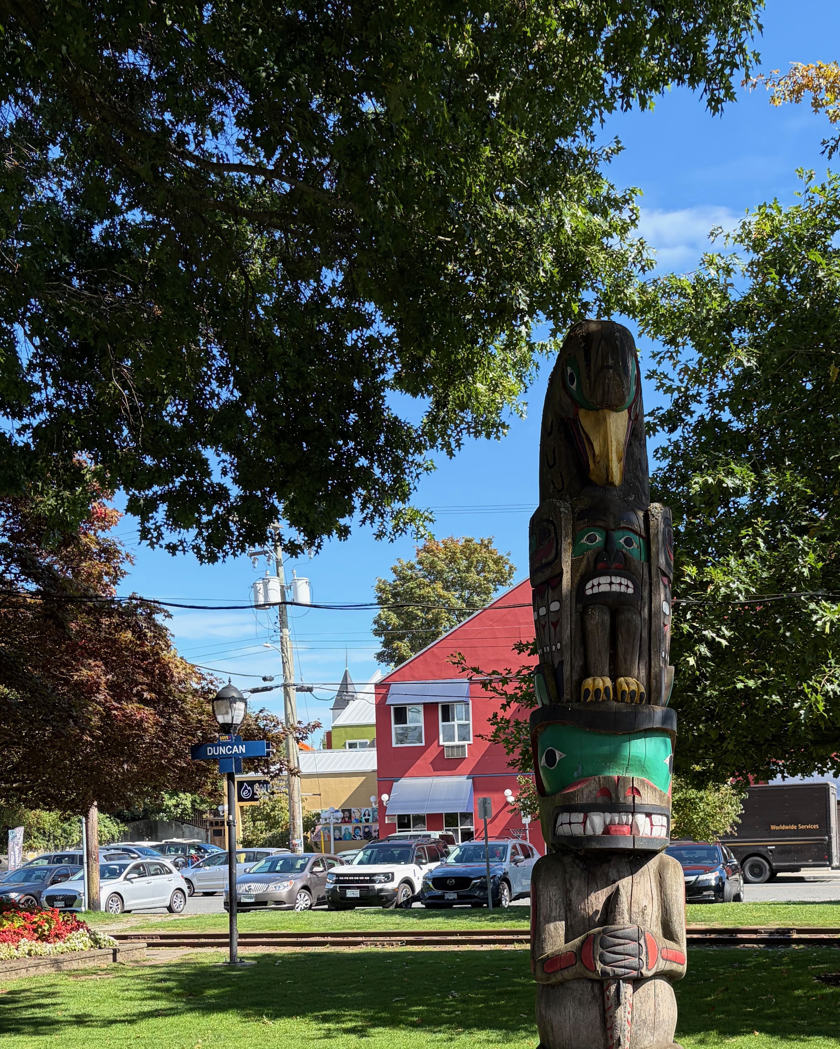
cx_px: 598
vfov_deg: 42.2
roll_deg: +1.4
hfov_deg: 35.1
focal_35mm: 42
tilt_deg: +1.2
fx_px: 1305
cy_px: 813
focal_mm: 5.96
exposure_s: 1/1196
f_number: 1.6
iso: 50
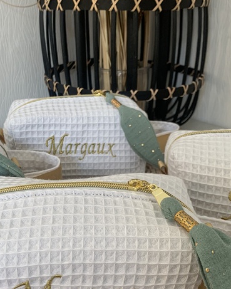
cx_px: 102
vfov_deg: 41.6
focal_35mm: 44
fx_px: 376
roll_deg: +1.1
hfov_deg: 34.1
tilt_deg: -26.0
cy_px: 187
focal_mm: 4.25
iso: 100
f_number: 1.8
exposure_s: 1/121
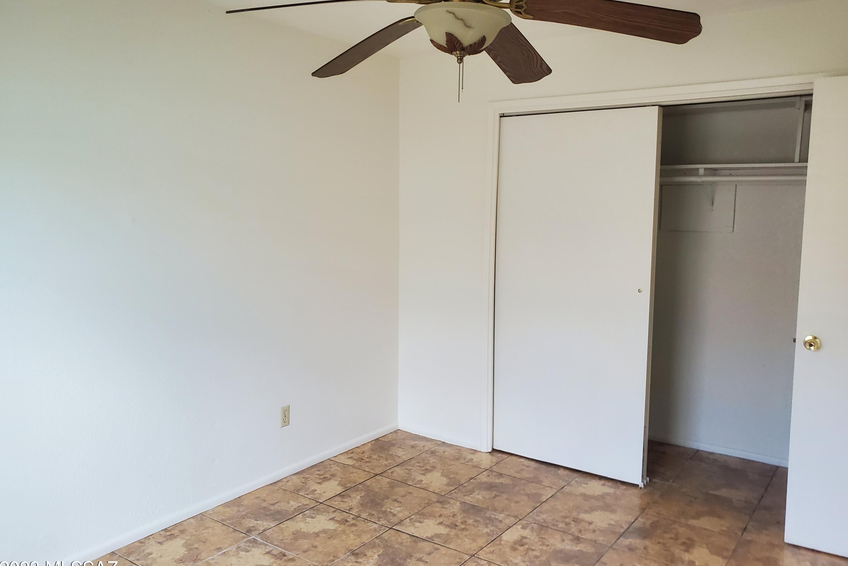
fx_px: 660
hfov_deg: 65.5
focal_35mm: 28
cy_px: 269
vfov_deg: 46.4
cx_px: 423
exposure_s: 1/60
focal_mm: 4.3
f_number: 2.4
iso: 250
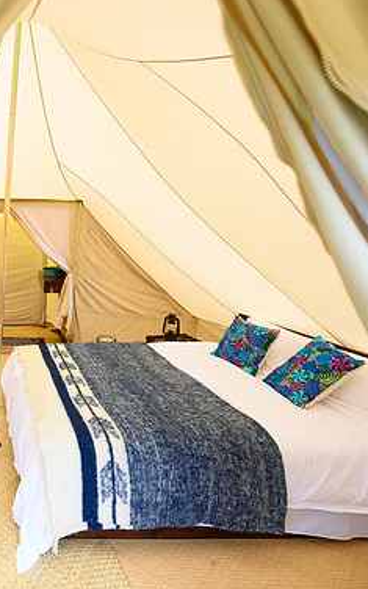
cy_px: 295
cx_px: -5
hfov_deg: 45.8
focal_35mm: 22
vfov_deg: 79.7
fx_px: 353
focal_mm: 14
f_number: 5
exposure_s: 1/200
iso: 800
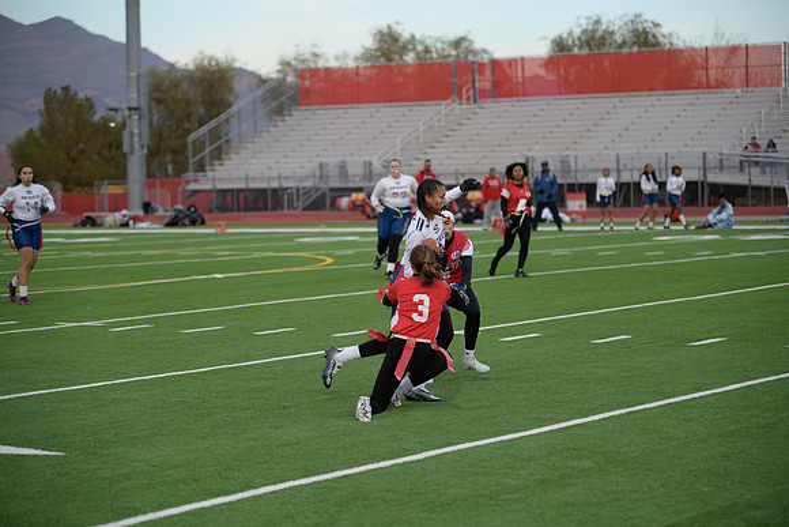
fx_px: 2236
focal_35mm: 102
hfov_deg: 20.0
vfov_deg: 13.4
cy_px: 264
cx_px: 394
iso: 1250
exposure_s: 1/3200
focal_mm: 102
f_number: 2.8
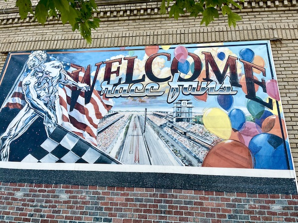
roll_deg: -3.6
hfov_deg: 67.3
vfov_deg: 53.1
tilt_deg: +22.3
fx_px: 224
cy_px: 112
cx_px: 149
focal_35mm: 26
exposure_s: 1/1420
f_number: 1.6
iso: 32
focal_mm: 5.1
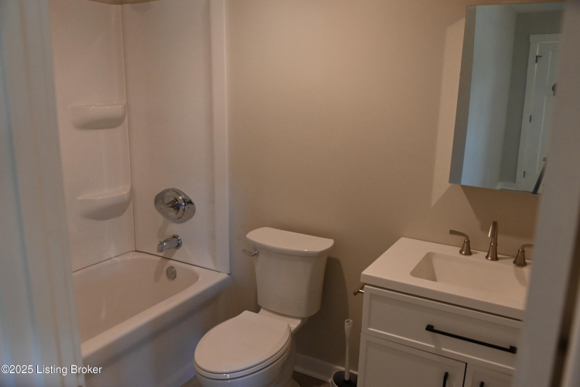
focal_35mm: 27
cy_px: 194
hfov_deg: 67.4
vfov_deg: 47.9
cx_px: 290
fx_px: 435
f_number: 2.8
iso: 1250
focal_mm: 18
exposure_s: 1/125
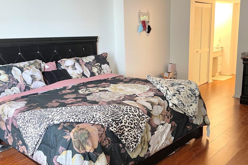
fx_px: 227
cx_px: 122
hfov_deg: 57.2
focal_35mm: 33
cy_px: 85
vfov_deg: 40.0
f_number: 1.6
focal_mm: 4.2
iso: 200
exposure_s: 1/60
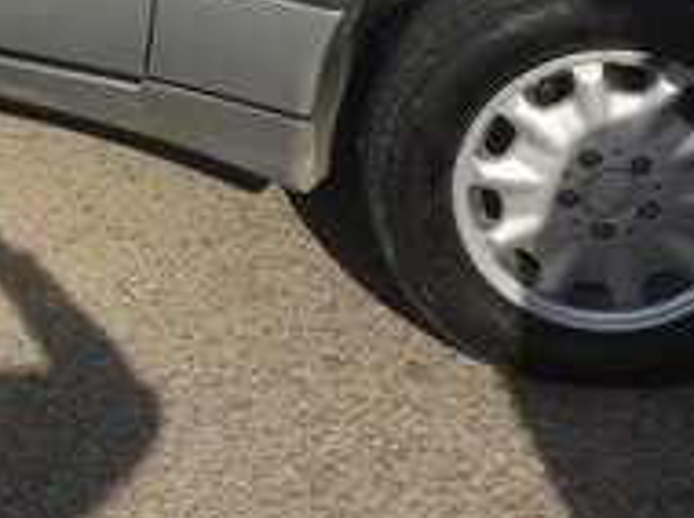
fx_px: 2022
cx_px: 26
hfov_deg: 19.0
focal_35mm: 101
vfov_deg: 14.1
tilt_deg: -14.6
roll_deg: +1.0
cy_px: -133
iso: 32
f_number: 2.2
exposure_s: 1/4115
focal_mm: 4.15
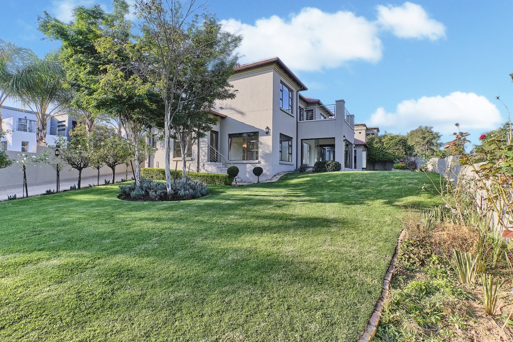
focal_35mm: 16
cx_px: 256
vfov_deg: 73.8
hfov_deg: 96.7
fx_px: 228
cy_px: 171
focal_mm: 10.5
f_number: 8
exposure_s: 1/500
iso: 800
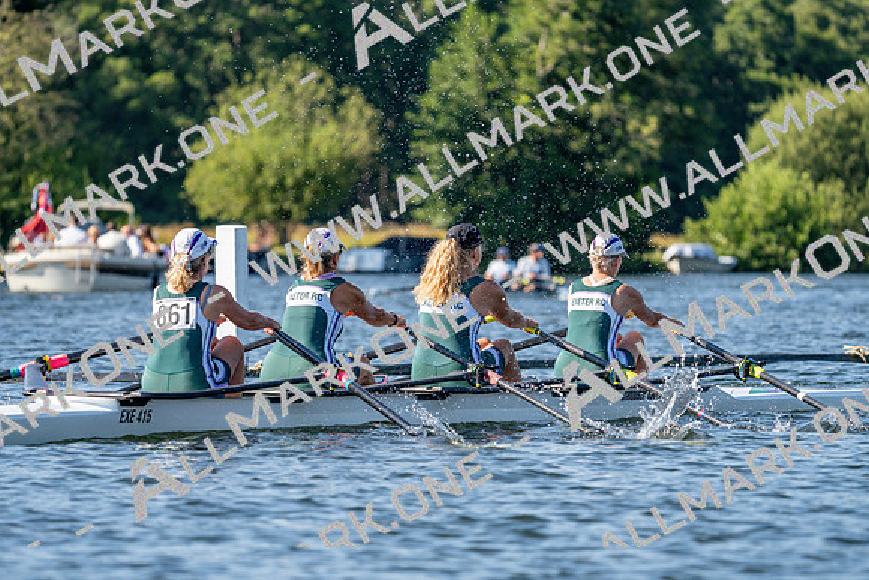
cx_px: 434
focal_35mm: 295
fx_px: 7122
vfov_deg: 4.7
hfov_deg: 7.0
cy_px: 290
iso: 400
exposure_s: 1/1600
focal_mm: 295
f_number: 5.6
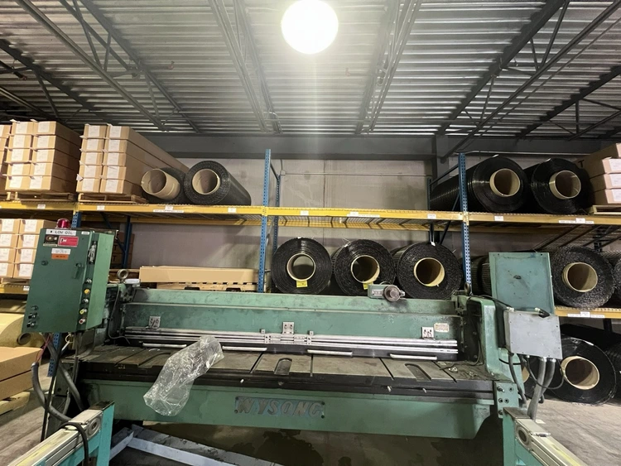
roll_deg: -2.1
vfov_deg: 89.9
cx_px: 310
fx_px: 233
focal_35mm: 13
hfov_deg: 106.2
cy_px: 233
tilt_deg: +5.7
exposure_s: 1/60
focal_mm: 1.57
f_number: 1.8
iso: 500
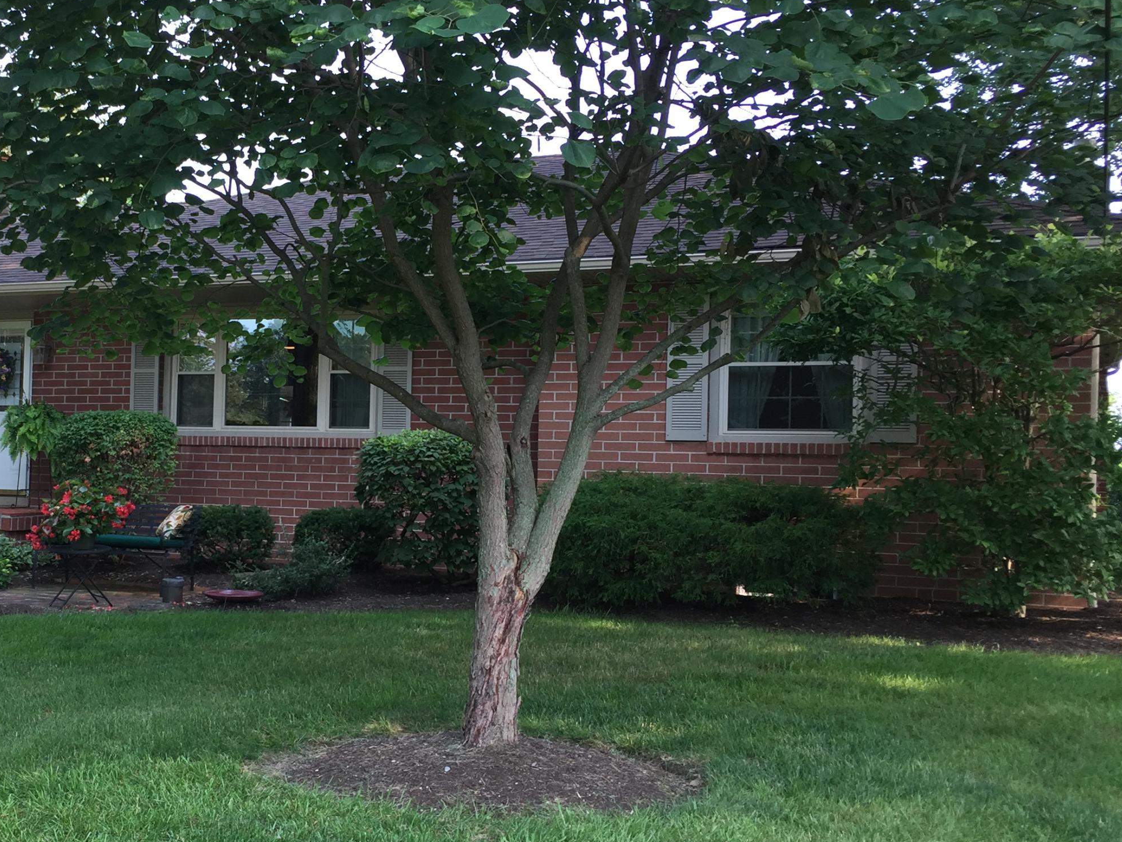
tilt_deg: +1.9
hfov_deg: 41.7
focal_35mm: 44
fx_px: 1426
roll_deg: -2.3
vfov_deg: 32.9
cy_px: 442
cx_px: 282
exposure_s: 1/120
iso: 32
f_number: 2.2
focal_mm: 4.15
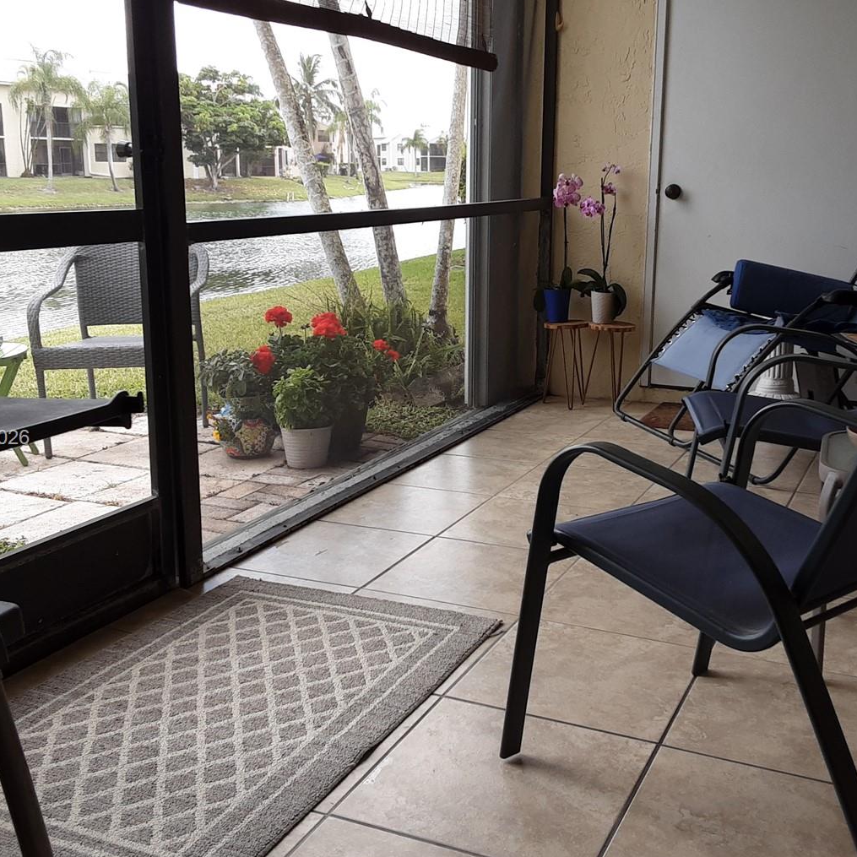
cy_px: 439
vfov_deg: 42.8
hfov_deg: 42.8
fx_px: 1092
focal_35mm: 39
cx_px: 442
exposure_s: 1/177
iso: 40
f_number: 1.9
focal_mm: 2.9
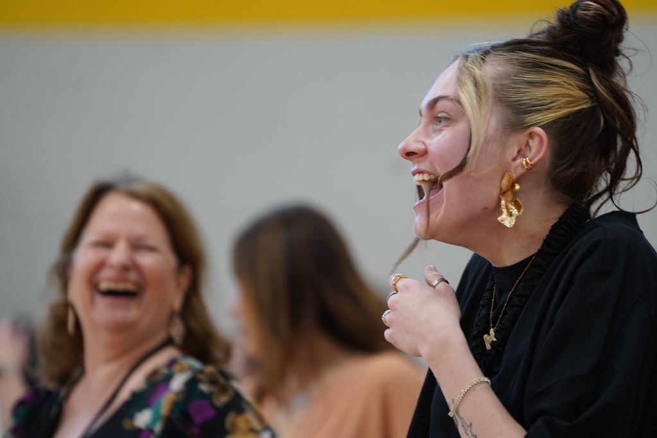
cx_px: 328
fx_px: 3650
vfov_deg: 6.9
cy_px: 219
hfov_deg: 10.3
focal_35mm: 200
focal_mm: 200
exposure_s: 1/160
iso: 640
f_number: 2.8
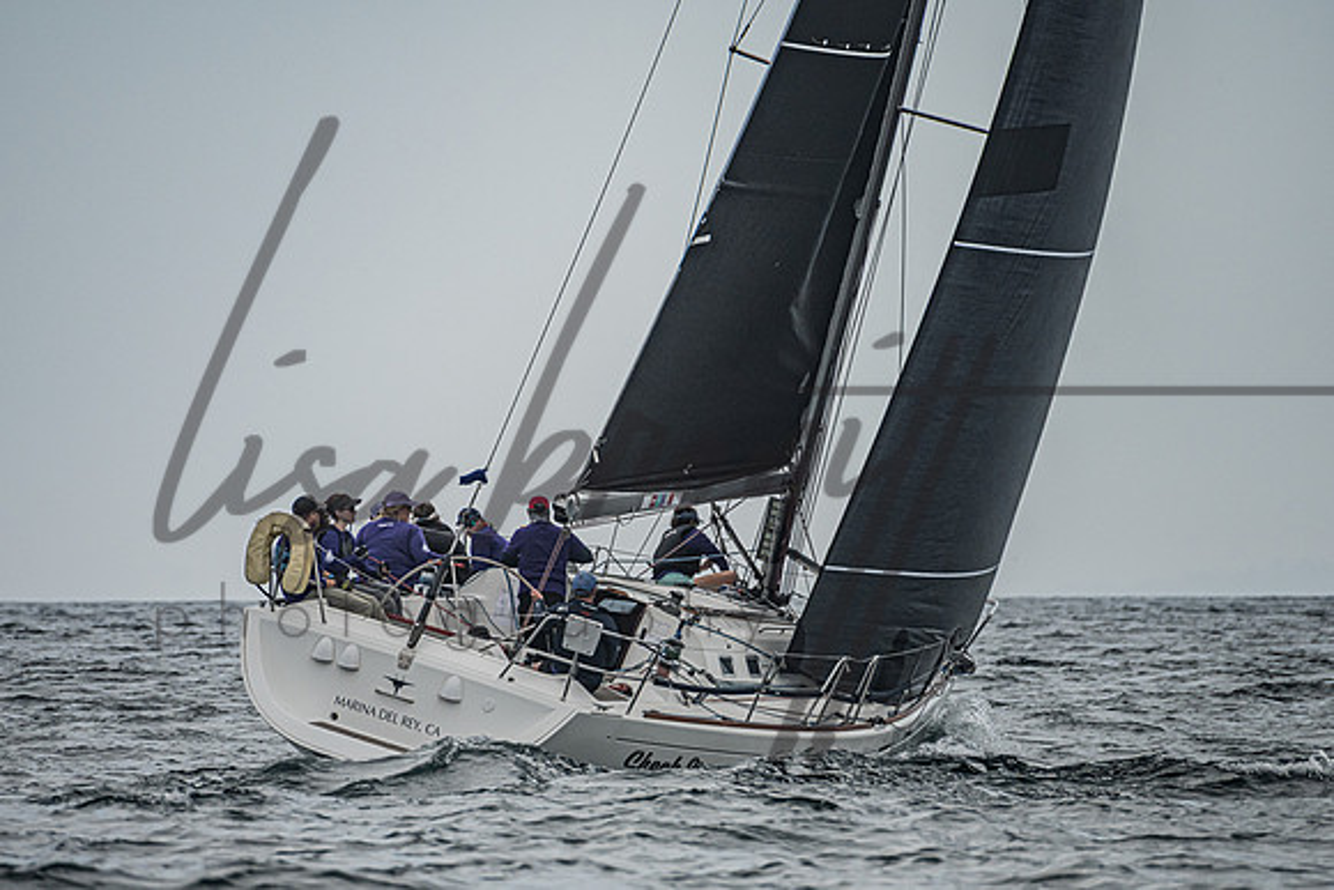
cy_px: 516
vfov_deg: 2.5
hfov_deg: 3.8
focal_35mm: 548
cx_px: 645
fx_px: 20296
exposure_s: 1/3200
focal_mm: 400
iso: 400
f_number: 8
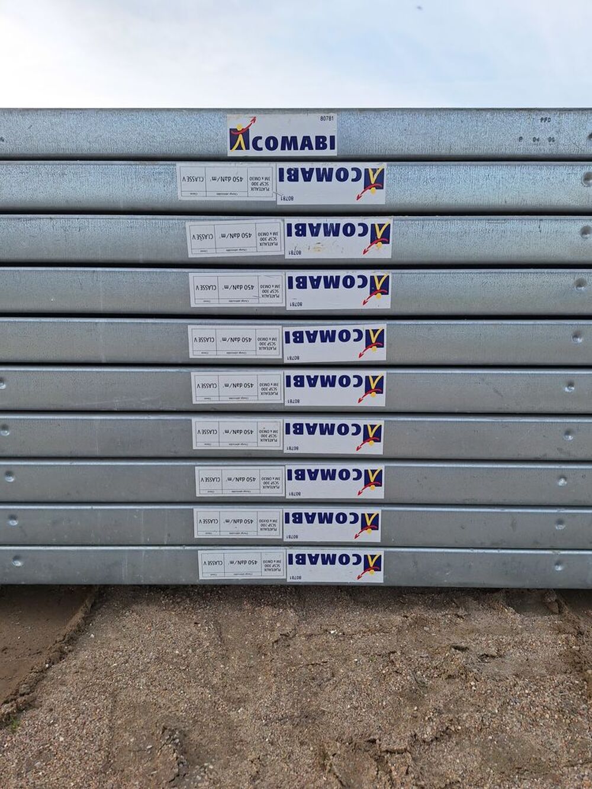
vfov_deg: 73.9
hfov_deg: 58.9
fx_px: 524
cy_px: 394
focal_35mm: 23
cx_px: 296
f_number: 1.8
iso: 40
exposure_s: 1/590
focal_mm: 5.54
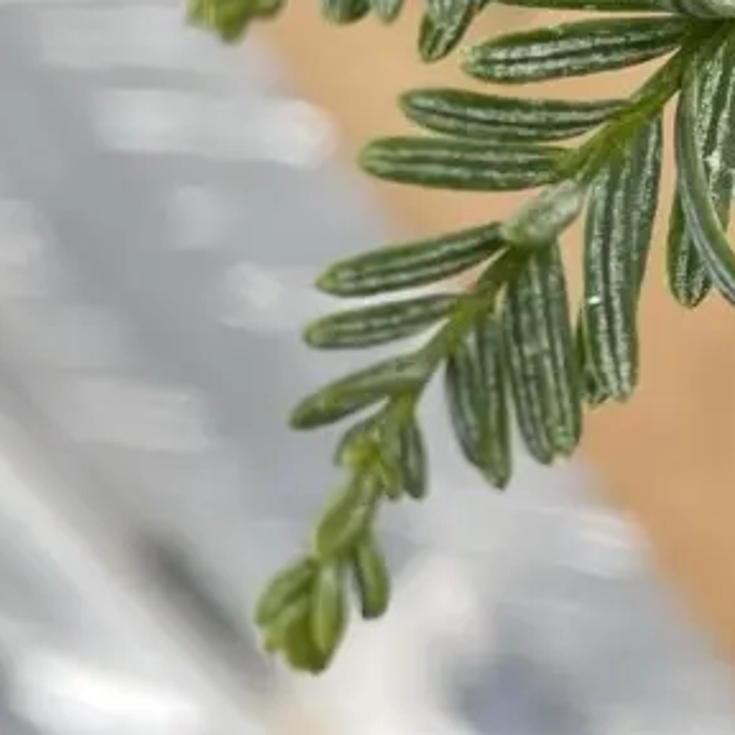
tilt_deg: -35.6
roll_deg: +26.8
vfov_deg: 15.1
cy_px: 189
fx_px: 2763
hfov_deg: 14.1
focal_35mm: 115
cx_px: 1120
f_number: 1.6
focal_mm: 4.2
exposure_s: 1/121
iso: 40
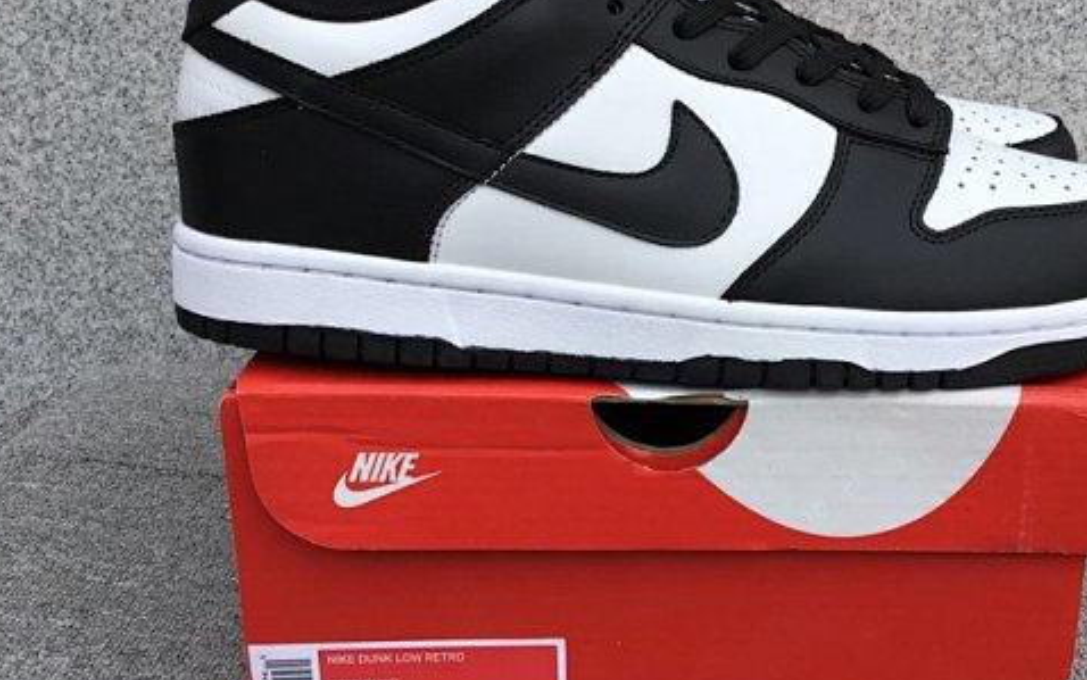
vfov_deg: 29.2
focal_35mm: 44
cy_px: 314
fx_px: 1304
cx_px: 659
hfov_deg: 45.0
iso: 25
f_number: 2.4
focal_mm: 3.3
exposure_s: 1/791
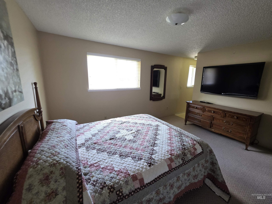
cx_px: 136
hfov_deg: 106.2
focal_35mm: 13
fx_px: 102
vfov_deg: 89.9
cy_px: 102
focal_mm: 2.2
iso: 200
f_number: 1.9
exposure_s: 1/55.5
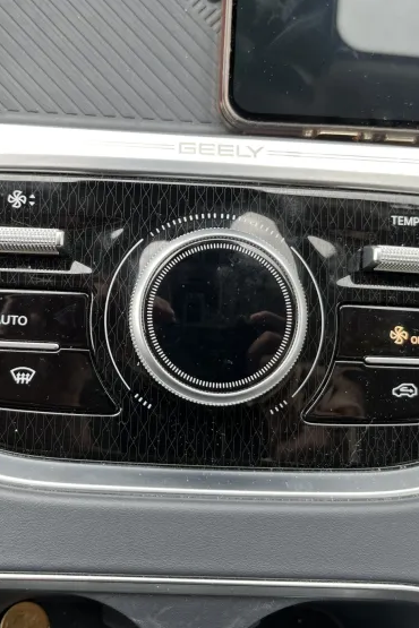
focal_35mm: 37
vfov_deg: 51.9
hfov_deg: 35.8
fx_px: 646
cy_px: 309
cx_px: 171
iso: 40
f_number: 1.6
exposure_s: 1/122
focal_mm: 5.1
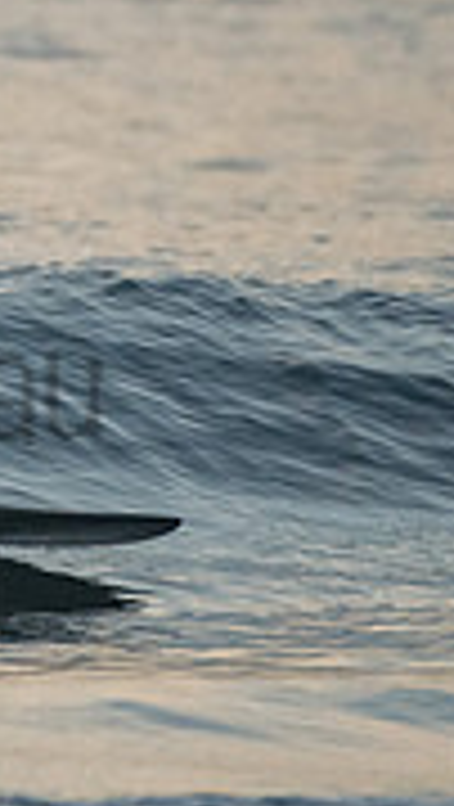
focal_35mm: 1700
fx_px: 36297
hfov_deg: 0.7
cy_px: 335
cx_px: -373
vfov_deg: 1.3
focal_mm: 500
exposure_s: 1/2000
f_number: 5.6
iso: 3200
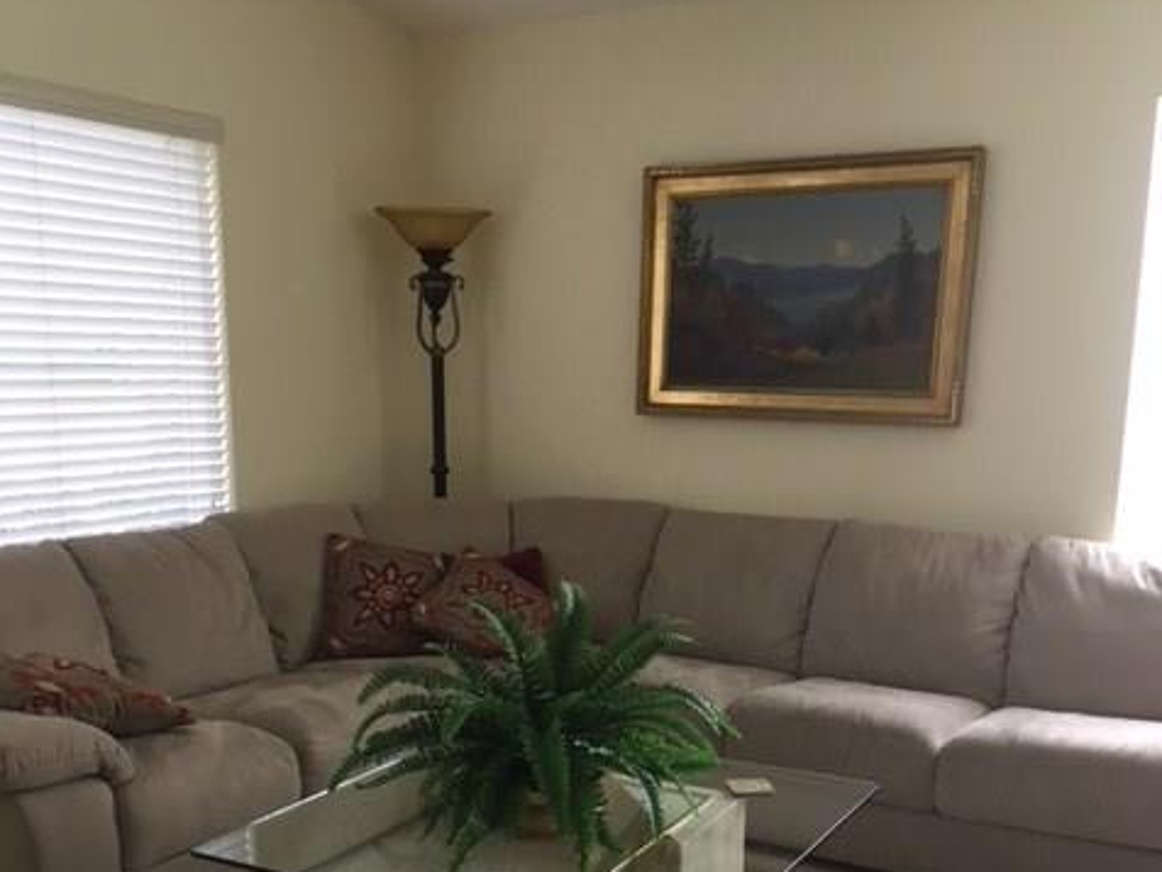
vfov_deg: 36.0
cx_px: 581
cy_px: 650
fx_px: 1309
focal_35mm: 39
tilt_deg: -15.8
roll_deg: -0.2
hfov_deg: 47.9
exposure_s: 1/30
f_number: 2.2
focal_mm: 4.15
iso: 64
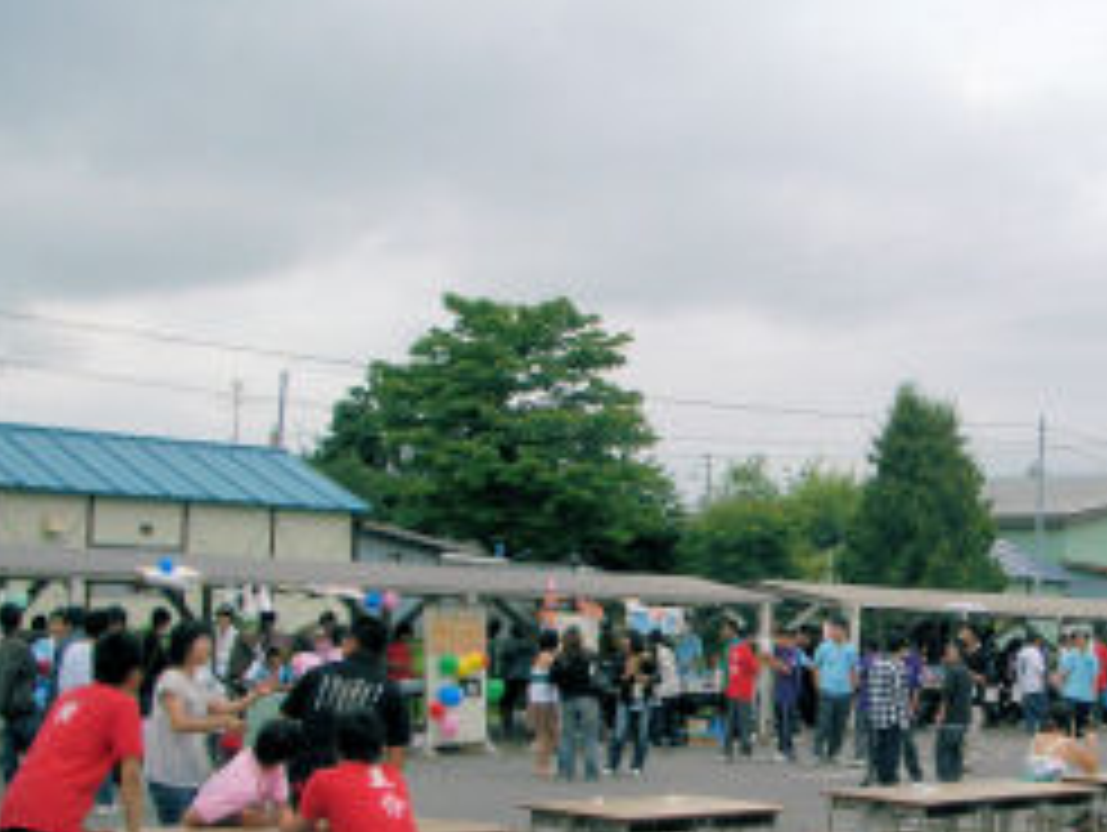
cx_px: 832
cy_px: 596
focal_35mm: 60
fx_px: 1921
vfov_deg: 24.3
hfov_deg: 31.6
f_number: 4.3
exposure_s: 1/500
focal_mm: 5.8
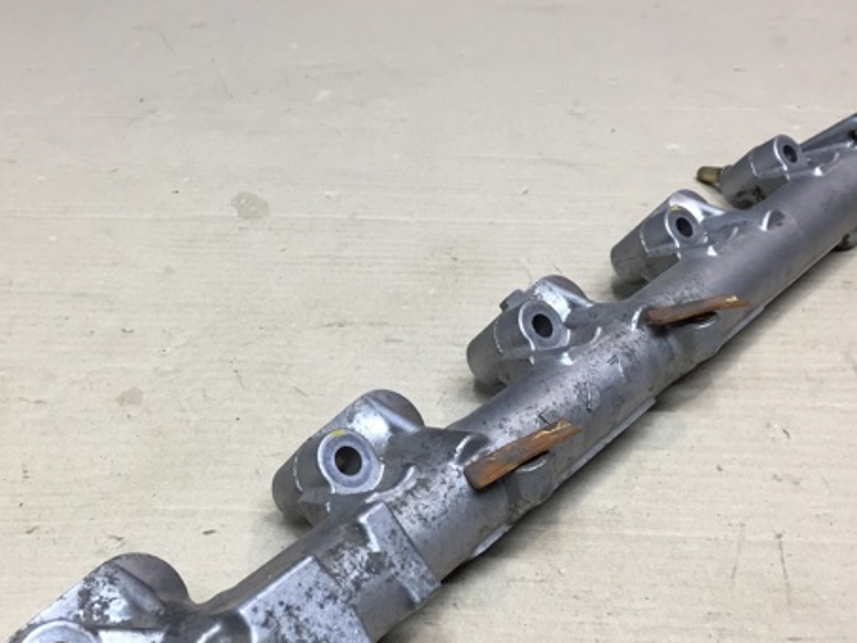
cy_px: 393
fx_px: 1015
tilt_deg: -36.3
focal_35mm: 41
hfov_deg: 45.8
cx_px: 424
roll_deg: -1.4
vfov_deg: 35.0
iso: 50
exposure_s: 1/33
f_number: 2.2
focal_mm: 4.15
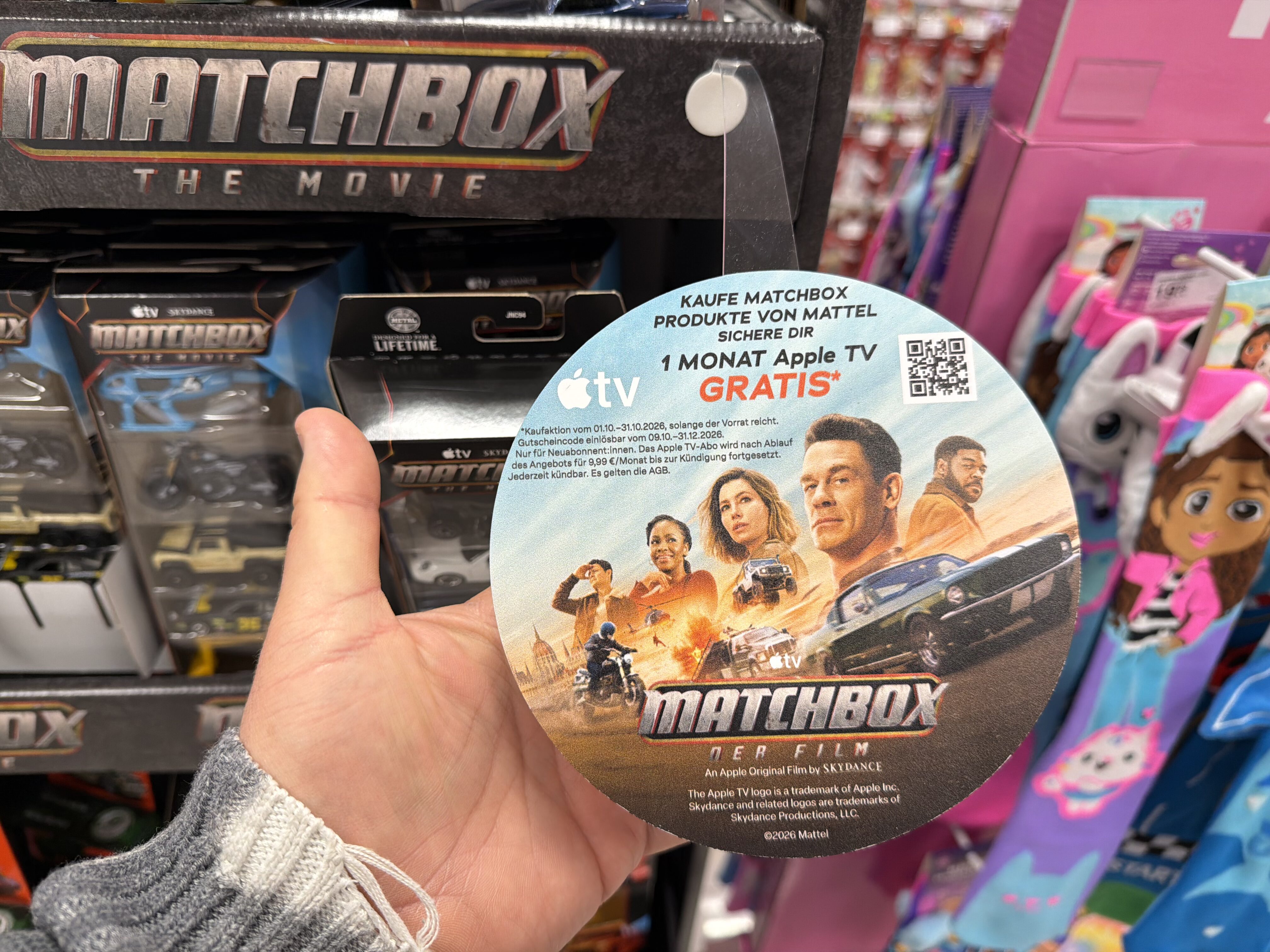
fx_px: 881
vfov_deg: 56.8
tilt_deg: -34.7
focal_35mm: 24
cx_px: 635
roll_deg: -2.8
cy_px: 476
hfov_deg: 71.6
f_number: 1.78
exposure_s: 1/100
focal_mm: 6.76
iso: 80
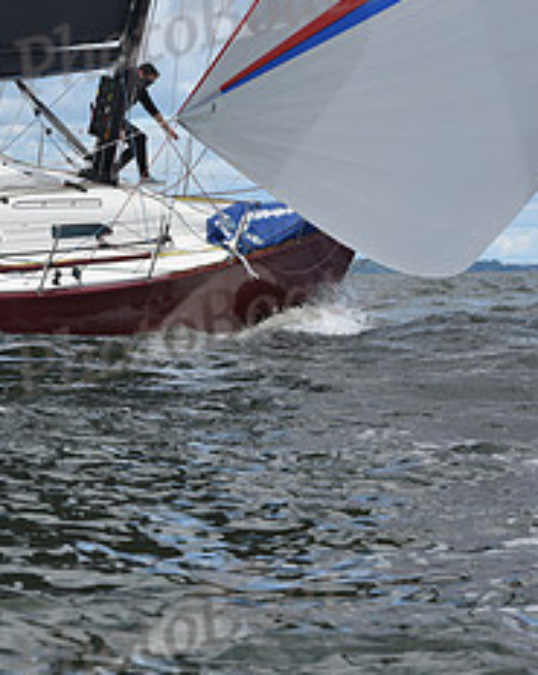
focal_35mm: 202
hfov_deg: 7.6
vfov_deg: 9.6
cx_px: -134
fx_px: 4028
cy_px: 214
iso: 250
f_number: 10
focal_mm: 86
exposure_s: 1/800
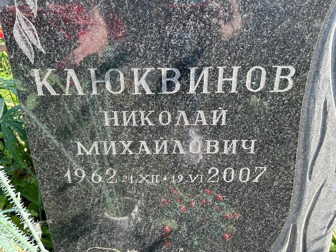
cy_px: 128
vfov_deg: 51.4
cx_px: 167
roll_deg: +2.6
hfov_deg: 65.3
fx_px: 262
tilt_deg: -24.8
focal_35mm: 27
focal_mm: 5.7
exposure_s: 1/497
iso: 50
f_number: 1.5
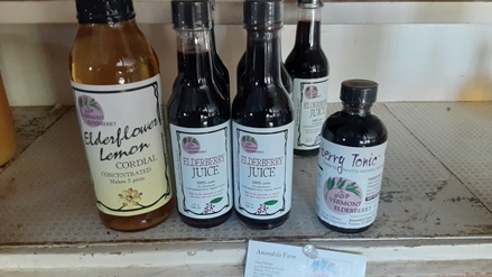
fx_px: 391
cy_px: 163
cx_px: 247
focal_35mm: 30
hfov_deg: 64.3
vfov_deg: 38.8
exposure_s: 1/30
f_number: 1.9
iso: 200
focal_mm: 2.91
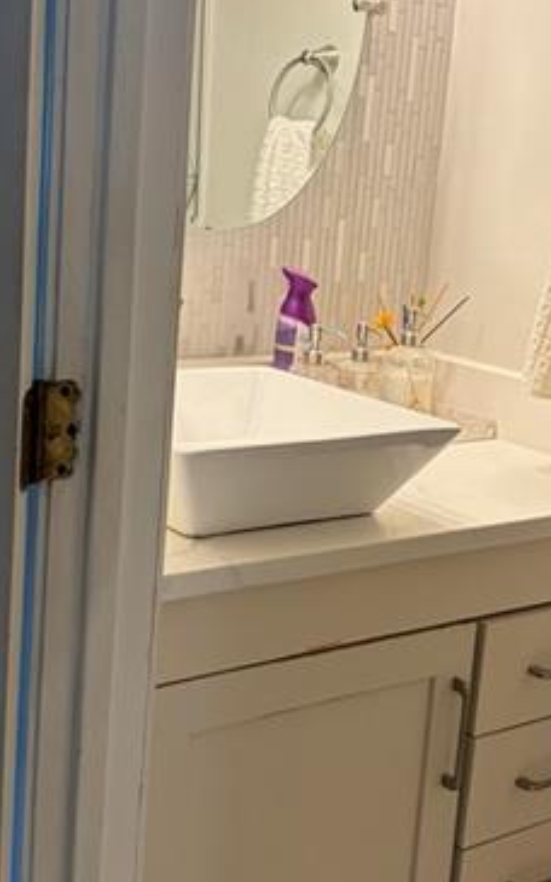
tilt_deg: -12.5
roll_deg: -4.3
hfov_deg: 22.3
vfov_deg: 35.1
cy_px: 420
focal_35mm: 58
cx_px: 302
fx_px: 1394
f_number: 1.6
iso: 100
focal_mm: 5.96
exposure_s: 1/120
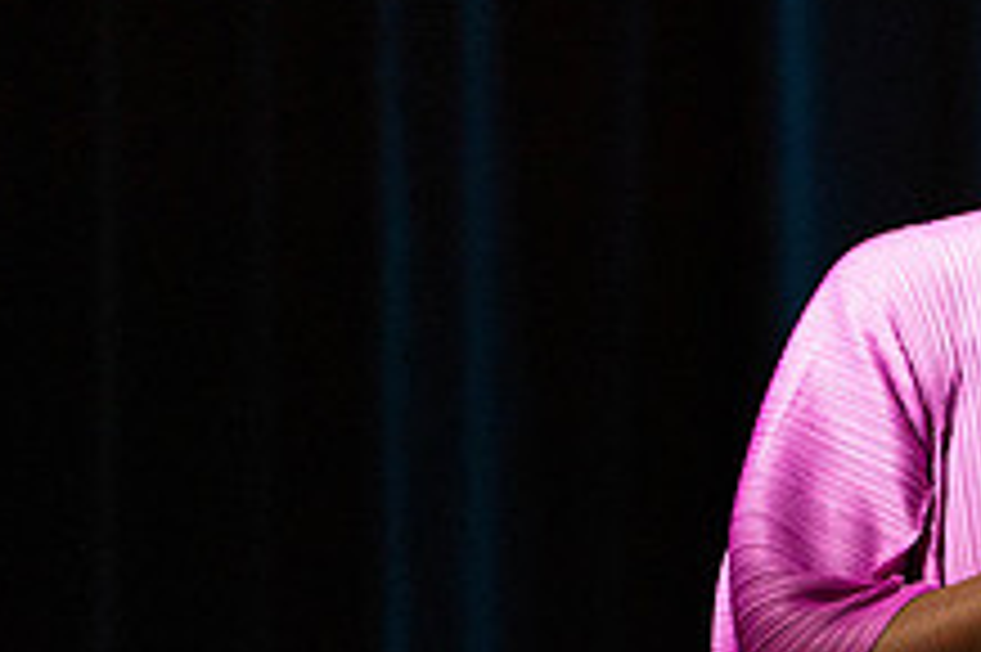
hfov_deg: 1.8
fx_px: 31994
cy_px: 673
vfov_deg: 1.2
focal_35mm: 1175
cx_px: 1391
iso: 3200
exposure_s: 1/320
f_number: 7.1
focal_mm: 397
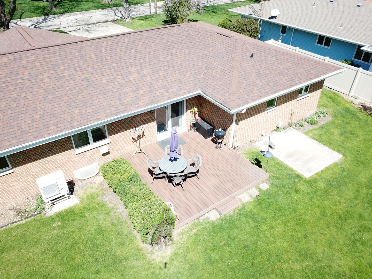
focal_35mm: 26
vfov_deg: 53.1
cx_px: 186
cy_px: 140
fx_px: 279
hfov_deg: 67.3
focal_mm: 4.73
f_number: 2.2
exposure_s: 1/593
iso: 100
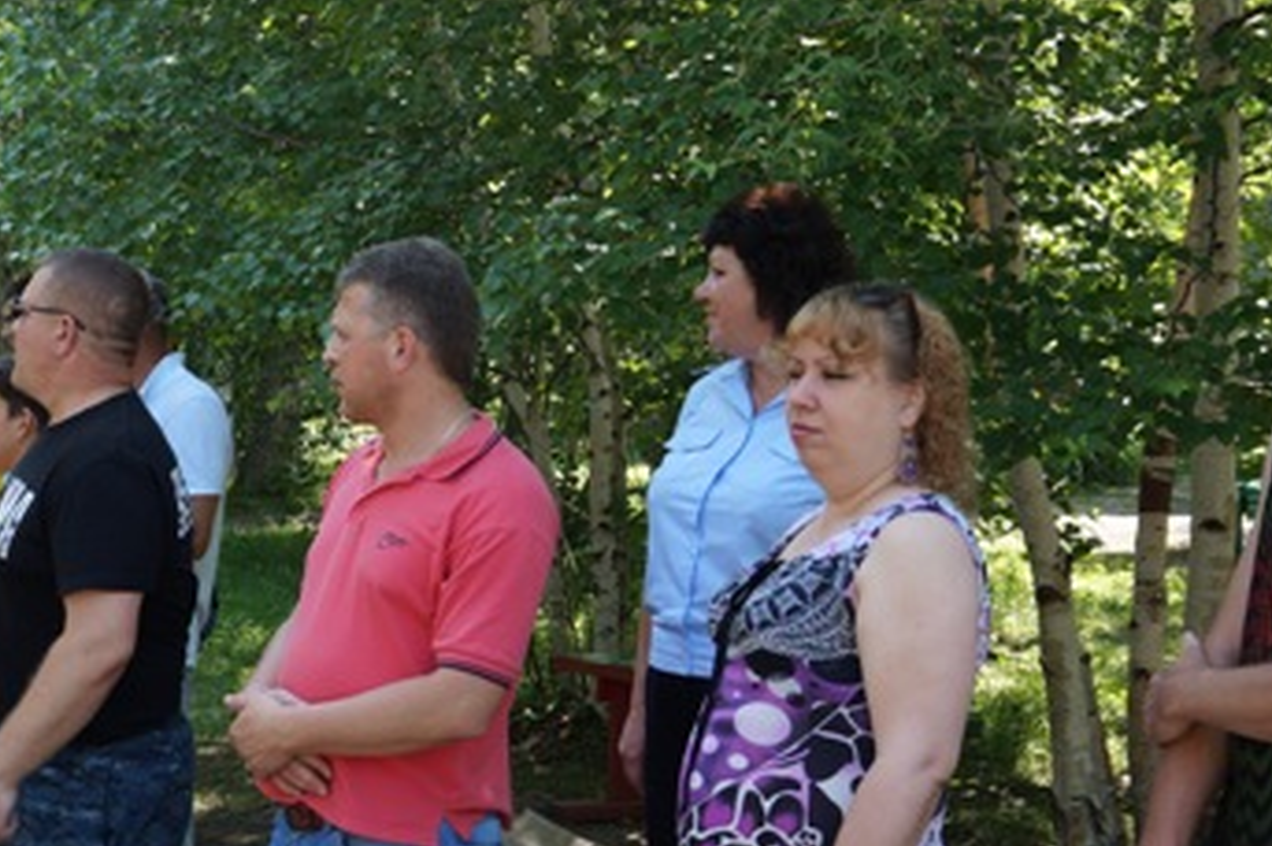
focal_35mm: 70
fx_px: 2469
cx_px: 145
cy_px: 512
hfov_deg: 27.9
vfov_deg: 19.4
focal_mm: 25
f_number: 7.1
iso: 160
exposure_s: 1/60
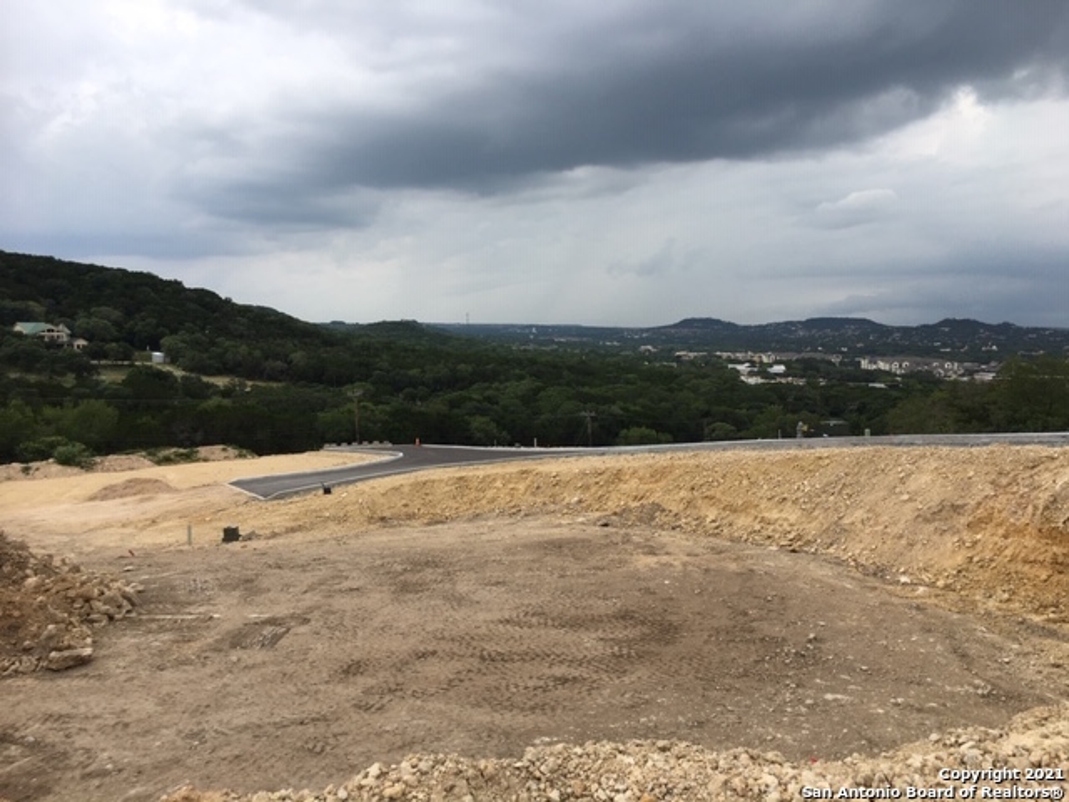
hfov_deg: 61.7
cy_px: 401
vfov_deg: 48.2
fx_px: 896
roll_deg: -0.5
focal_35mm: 29
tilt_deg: -3.1
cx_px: 534
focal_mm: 4.15
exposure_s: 1/761
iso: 25
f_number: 2.2
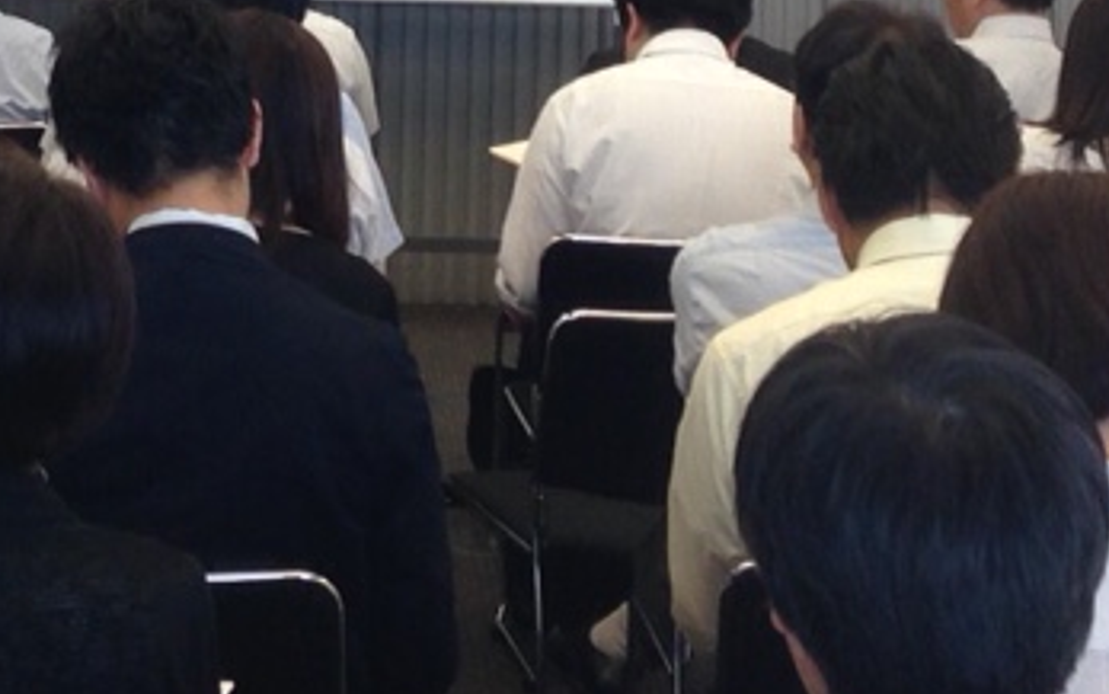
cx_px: 134
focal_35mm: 129
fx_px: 3900
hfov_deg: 16.0
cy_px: -291
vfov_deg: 9.9
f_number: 2.4
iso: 50
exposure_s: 1/40
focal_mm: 4.12
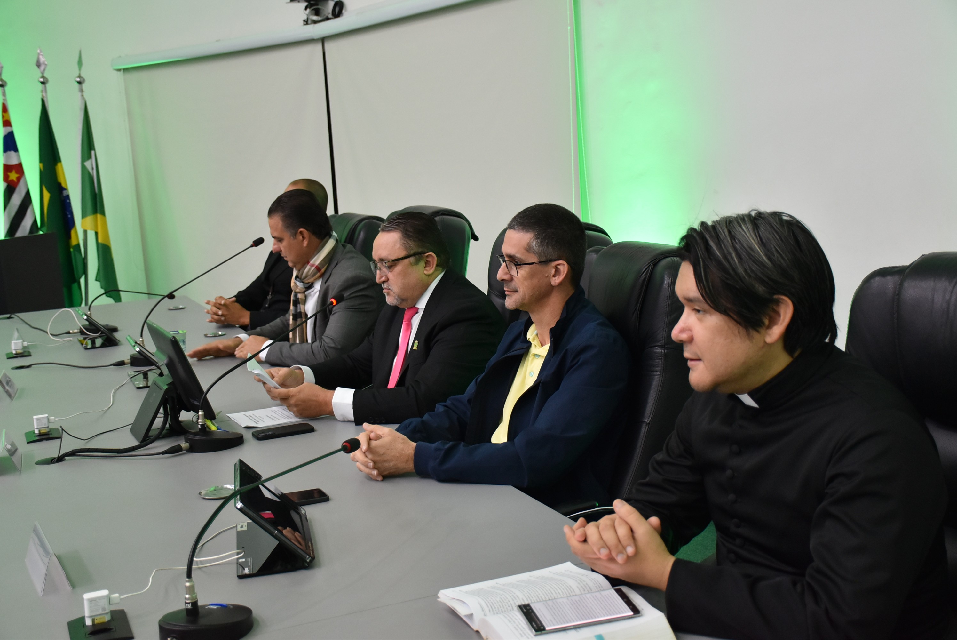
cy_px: 320
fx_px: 1197
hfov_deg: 43.6
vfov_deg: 29.9
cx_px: 478
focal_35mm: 45
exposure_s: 1/60
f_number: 4
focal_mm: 30
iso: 720
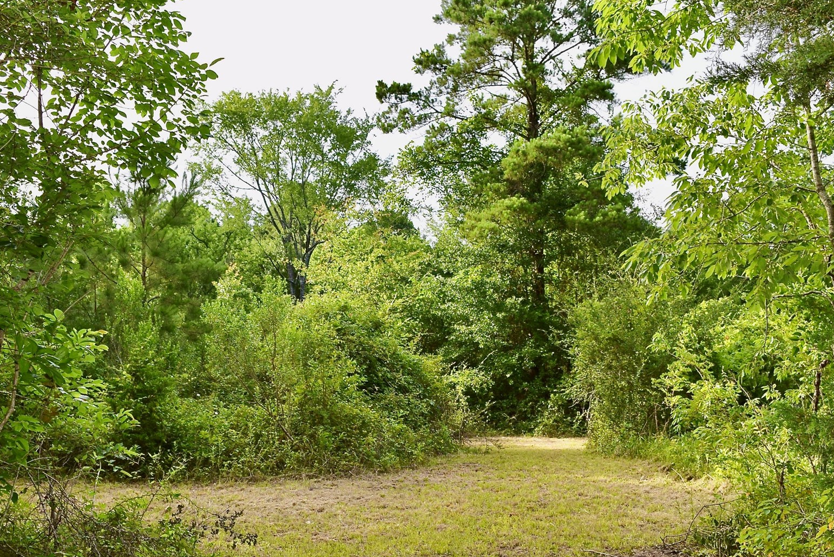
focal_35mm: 38
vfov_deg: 34.7
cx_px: 379
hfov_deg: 50.6
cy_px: 378
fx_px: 881
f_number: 5.6
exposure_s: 1/200
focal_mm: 18
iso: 100
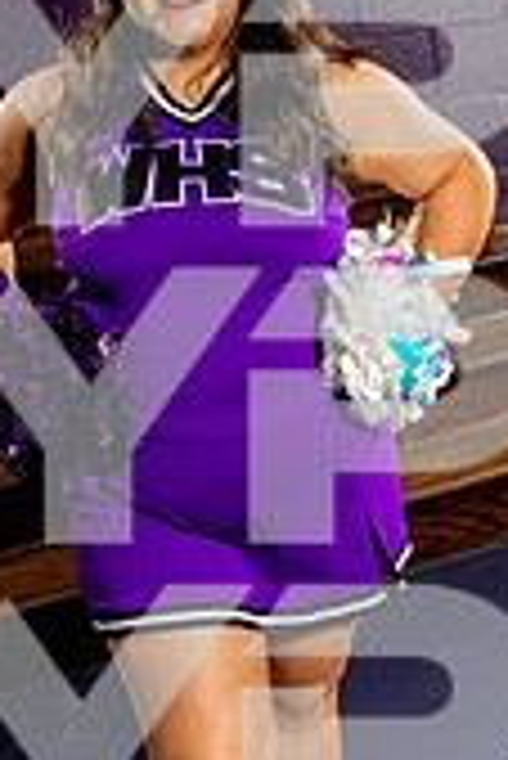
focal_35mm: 80
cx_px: 198
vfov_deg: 25.3
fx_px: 1690
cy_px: 409
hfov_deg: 17.1
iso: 250
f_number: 4
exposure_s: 1/250
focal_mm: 30
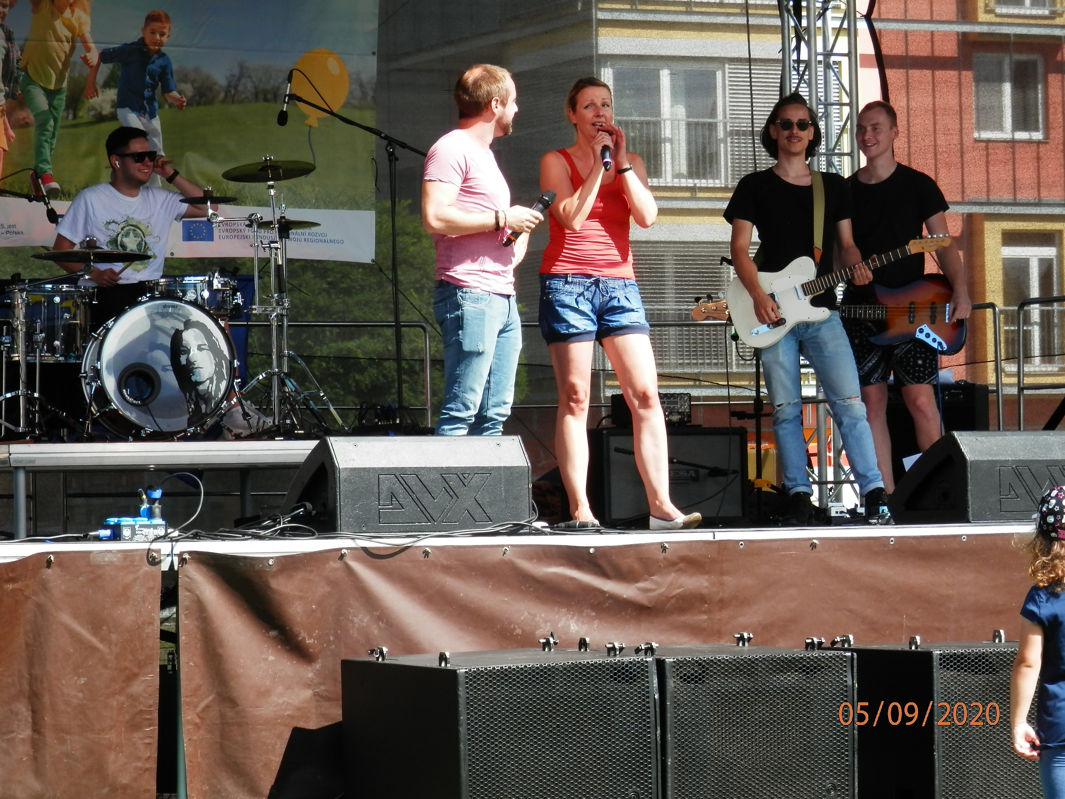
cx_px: 532
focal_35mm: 140
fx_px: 4307
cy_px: 400
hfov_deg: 14.1
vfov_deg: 10.6
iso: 80
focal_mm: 25.1
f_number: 5.4
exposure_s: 1/160
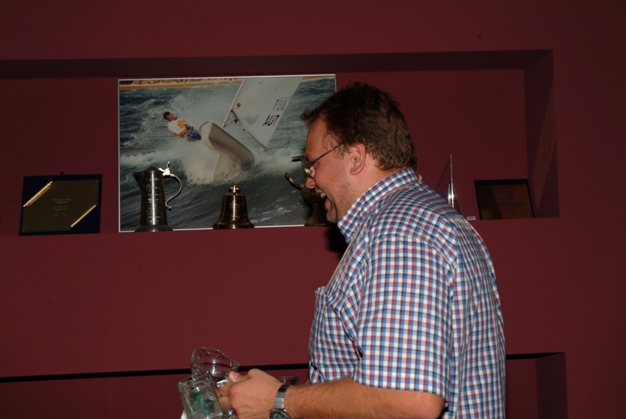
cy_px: 210
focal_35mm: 45
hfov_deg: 43.6
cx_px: 313
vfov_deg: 29.9
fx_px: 783
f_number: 6.7
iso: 100
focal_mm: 30
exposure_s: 1/60
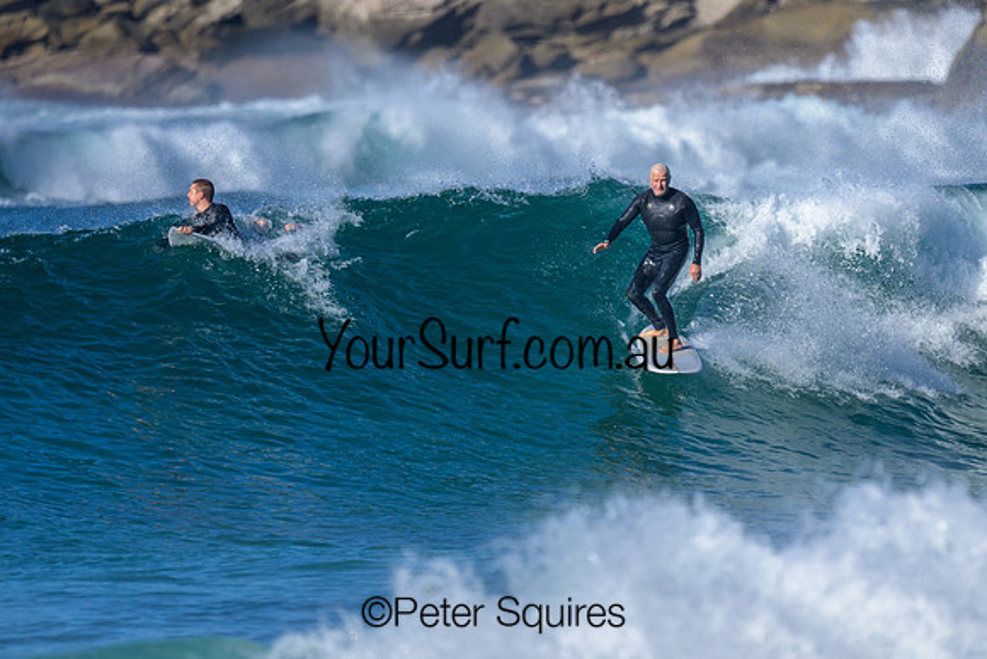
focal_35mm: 1100
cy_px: 357
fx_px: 30163
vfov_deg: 1.3
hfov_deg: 1.9
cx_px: 556
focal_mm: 800
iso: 250
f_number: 6.3
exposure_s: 1/2000
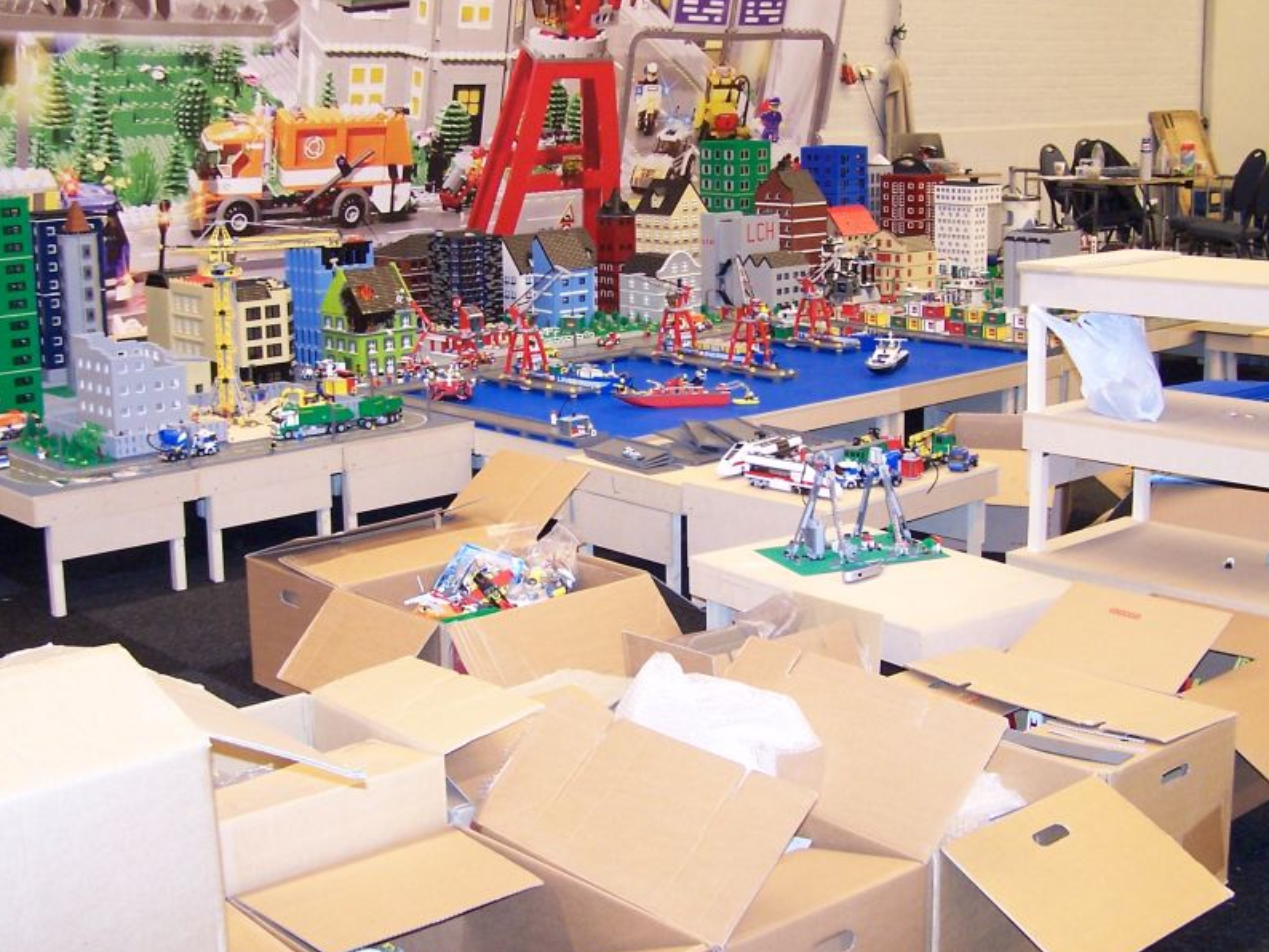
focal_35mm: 49
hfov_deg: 38.9
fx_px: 1797
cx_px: 647
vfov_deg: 29.7
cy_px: 455
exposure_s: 1/8
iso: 140
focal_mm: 6.3
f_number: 2.8
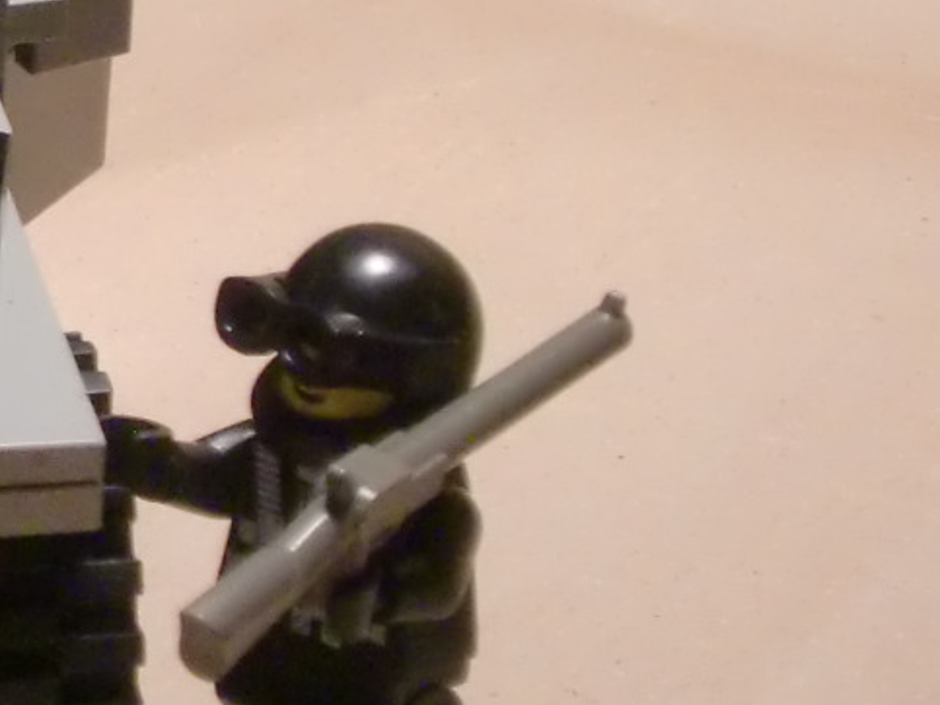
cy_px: 95
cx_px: -471
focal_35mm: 159
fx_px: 4317
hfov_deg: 11.9
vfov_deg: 9.3
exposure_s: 1/60
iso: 500
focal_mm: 7.91
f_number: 3.4
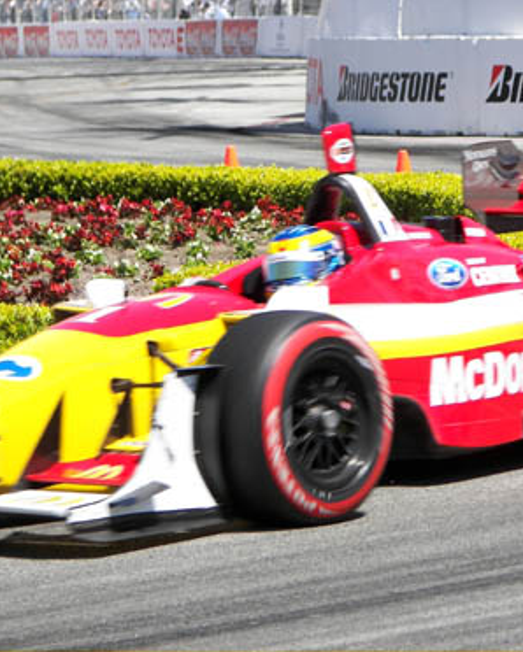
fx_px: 4968
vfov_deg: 7.5
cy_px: 327
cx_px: 377
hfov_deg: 6.0
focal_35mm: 257
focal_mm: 32.5
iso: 50
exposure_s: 1/500
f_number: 3.6
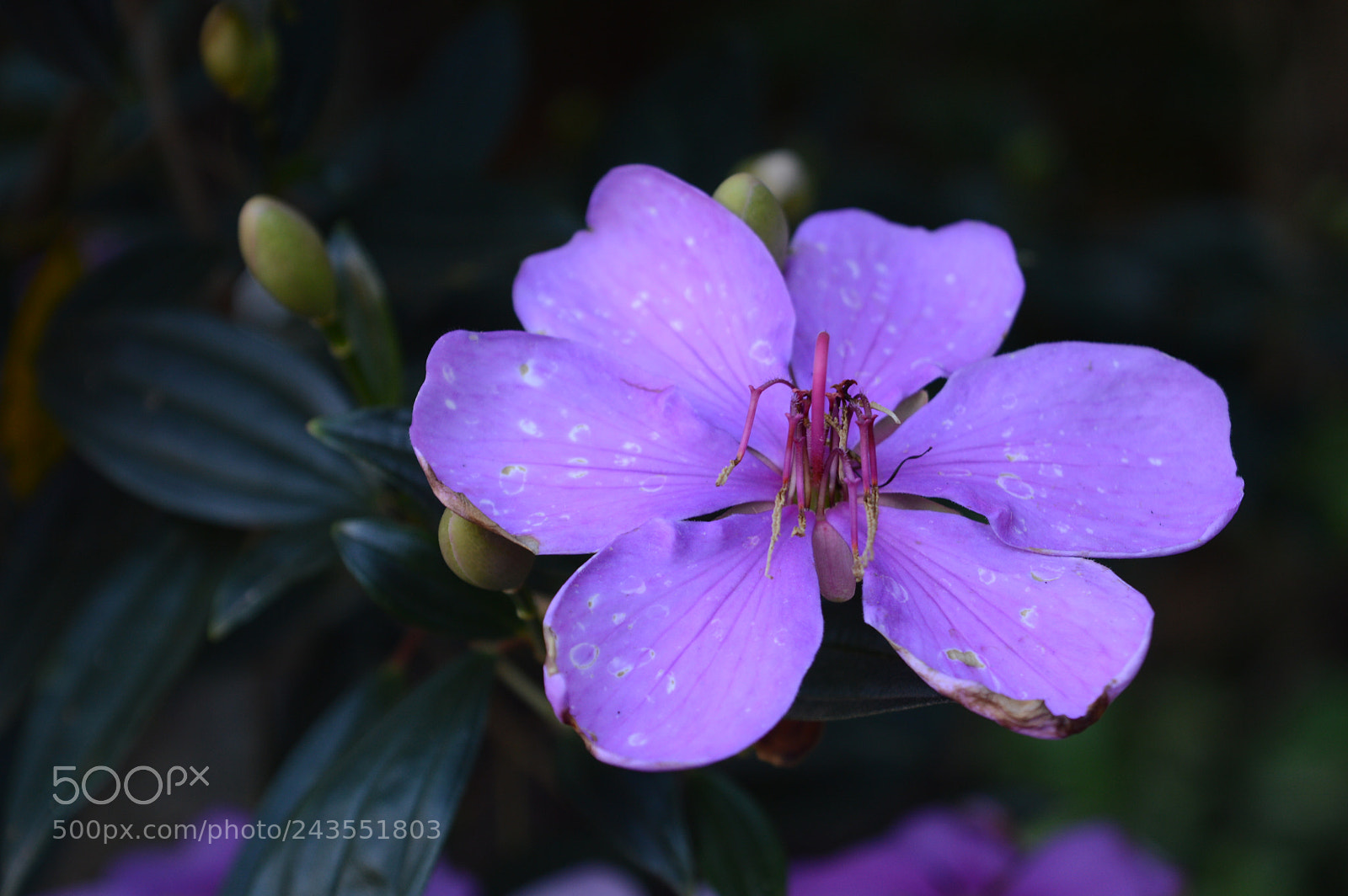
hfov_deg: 24.6
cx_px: 674
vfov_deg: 16.5
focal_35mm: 82
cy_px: 448
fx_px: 3087
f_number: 5.6
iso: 200
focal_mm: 55
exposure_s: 1/40
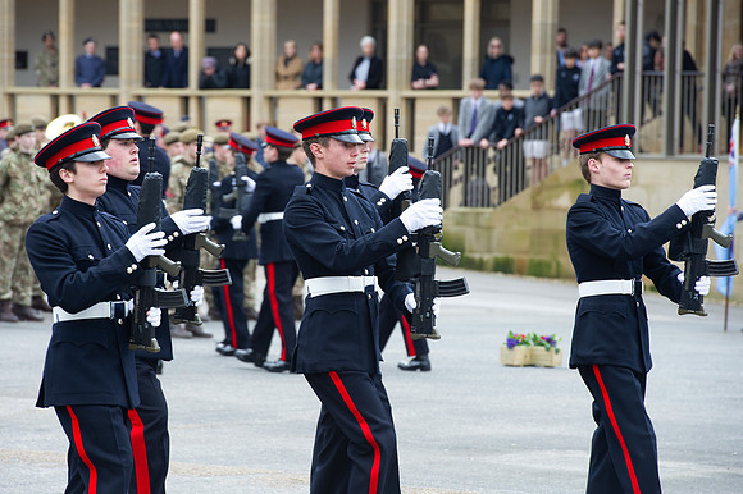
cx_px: 349
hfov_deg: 9.5
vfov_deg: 6.4
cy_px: 241
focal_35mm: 216
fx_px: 4452
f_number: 6.3
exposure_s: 1/250
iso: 800
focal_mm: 200
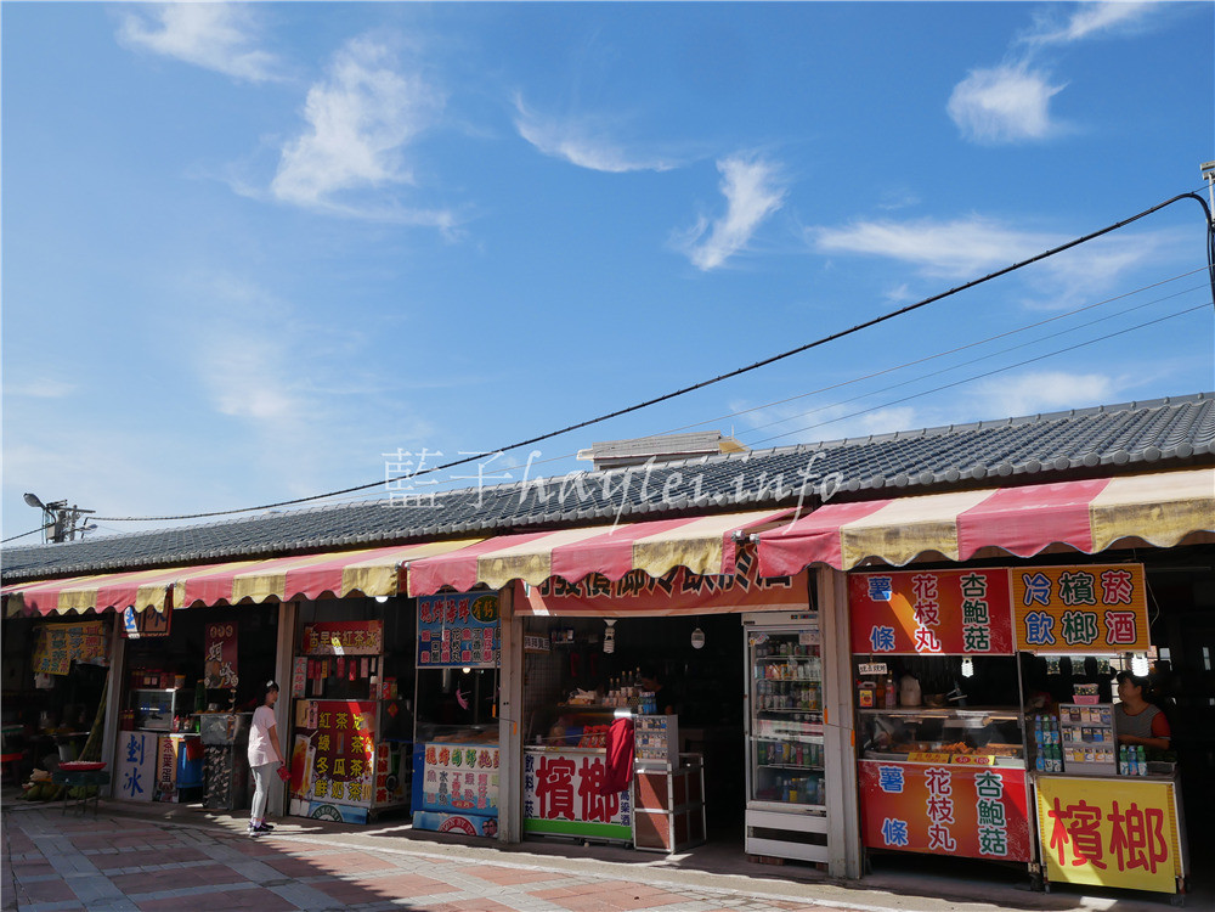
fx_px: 1053
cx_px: 608
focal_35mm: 30
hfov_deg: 60.0
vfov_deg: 46.8
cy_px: 456
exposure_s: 1/1000
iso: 200
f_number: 5
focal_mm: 15
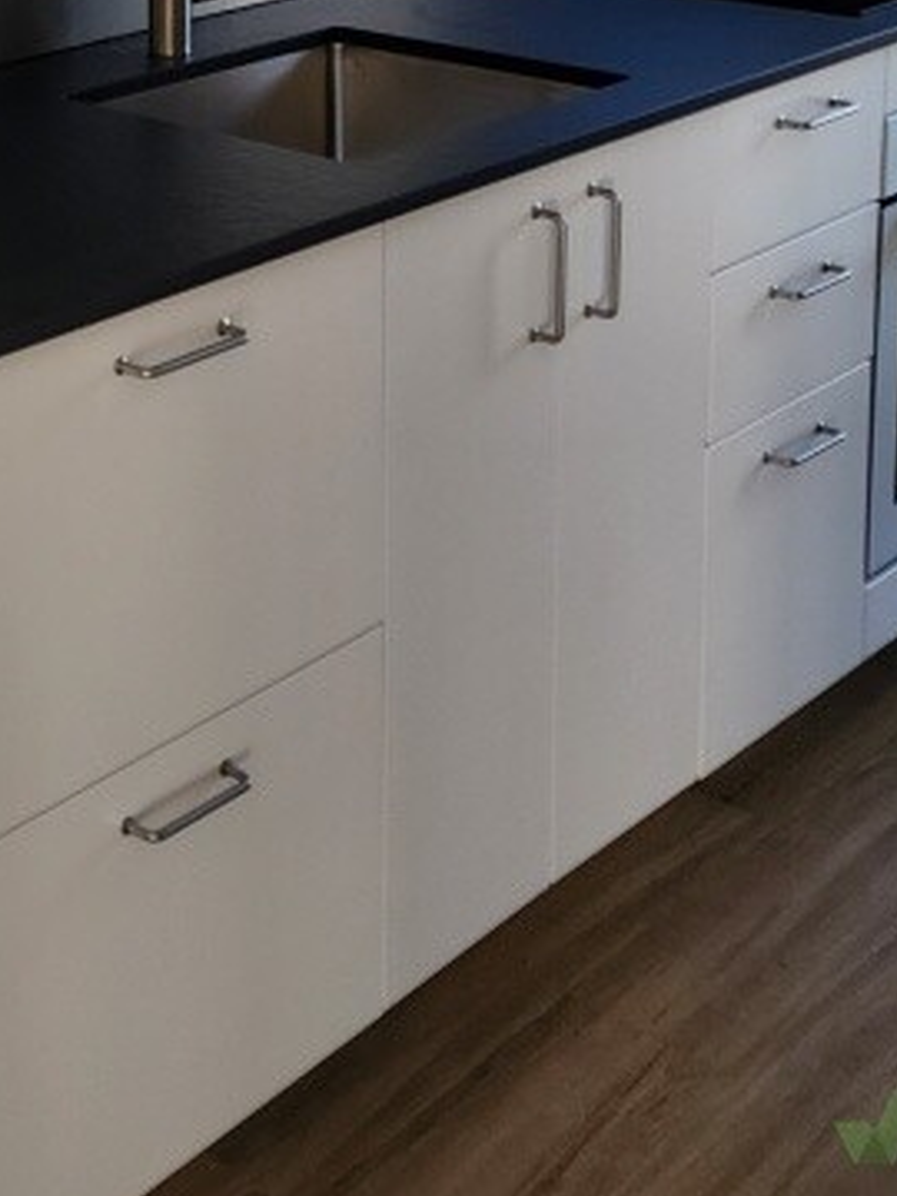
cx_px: -58
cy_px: -38
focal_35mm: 66
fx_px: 2280
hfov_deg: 21.3
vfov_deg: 27.5
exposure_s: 1/180
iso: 100
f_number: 1.8
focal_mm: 6.4
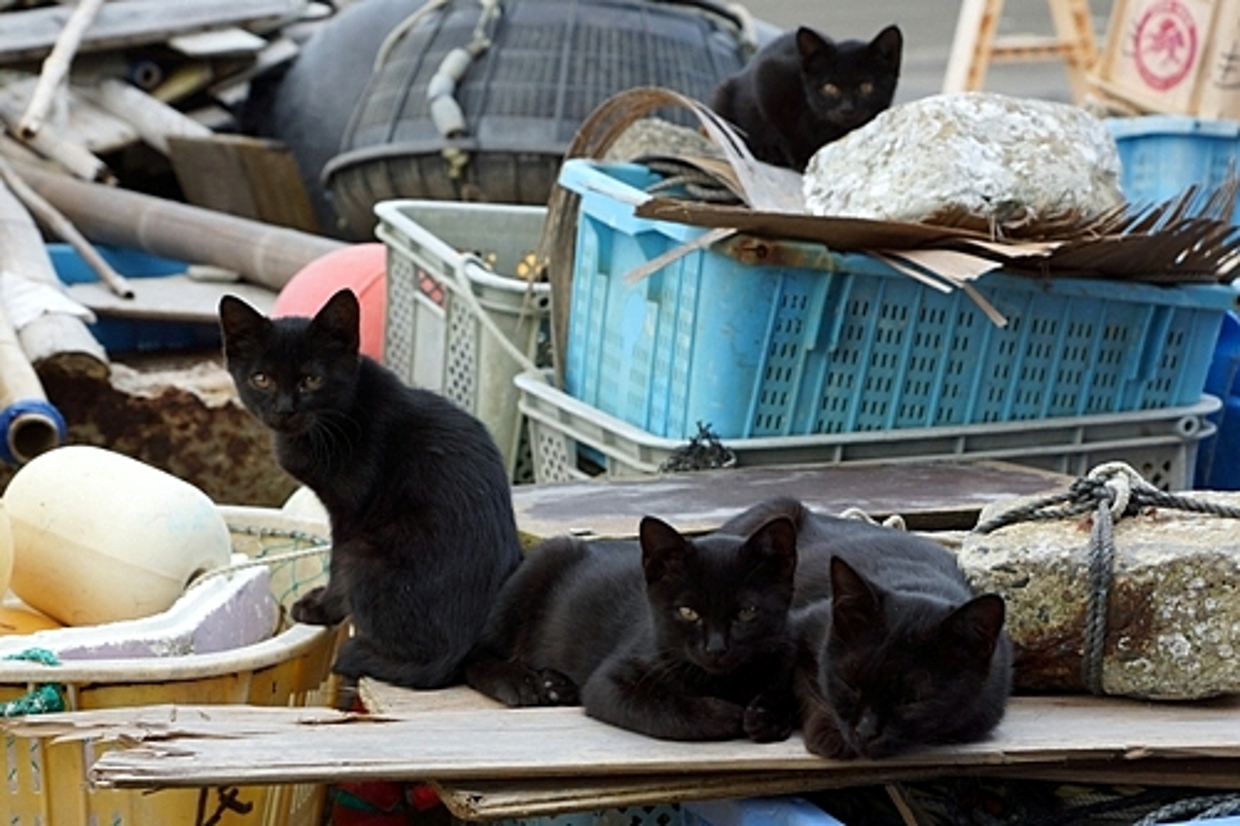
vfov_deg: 18.2
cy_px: 413
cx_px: 620
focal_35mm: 75
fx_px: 2582
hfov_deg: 27.0
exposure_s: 1/250
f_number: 5
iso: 100
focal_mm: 50
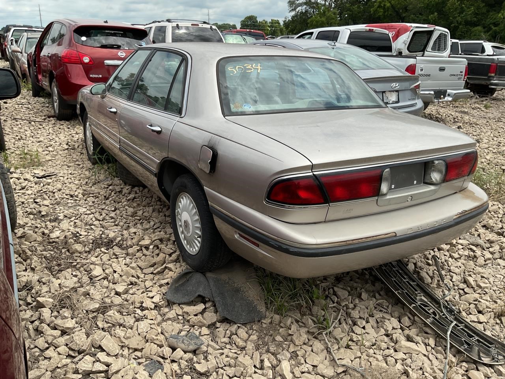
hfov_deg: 61.7
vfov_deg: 48.2
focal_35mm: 29
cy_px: 190
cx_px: 252
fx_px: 423
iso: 16
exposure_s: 1/1730
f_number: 1.8
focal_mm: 3
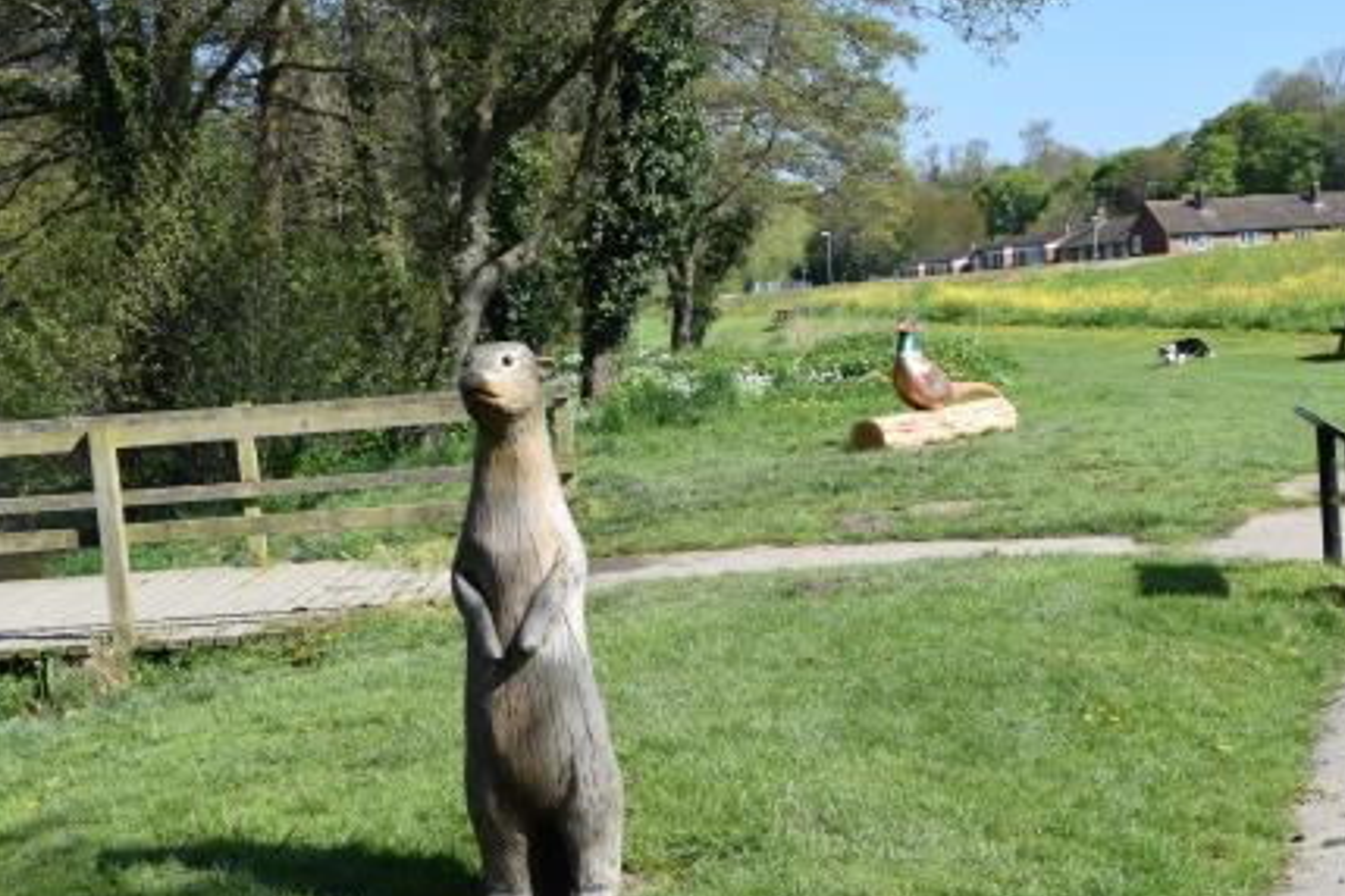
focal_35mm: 57
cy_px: 558
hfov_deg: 35.1
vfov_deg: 23.8
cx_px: 781
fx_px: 2118
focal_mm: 27
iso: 200
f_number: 9
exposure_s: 1/320
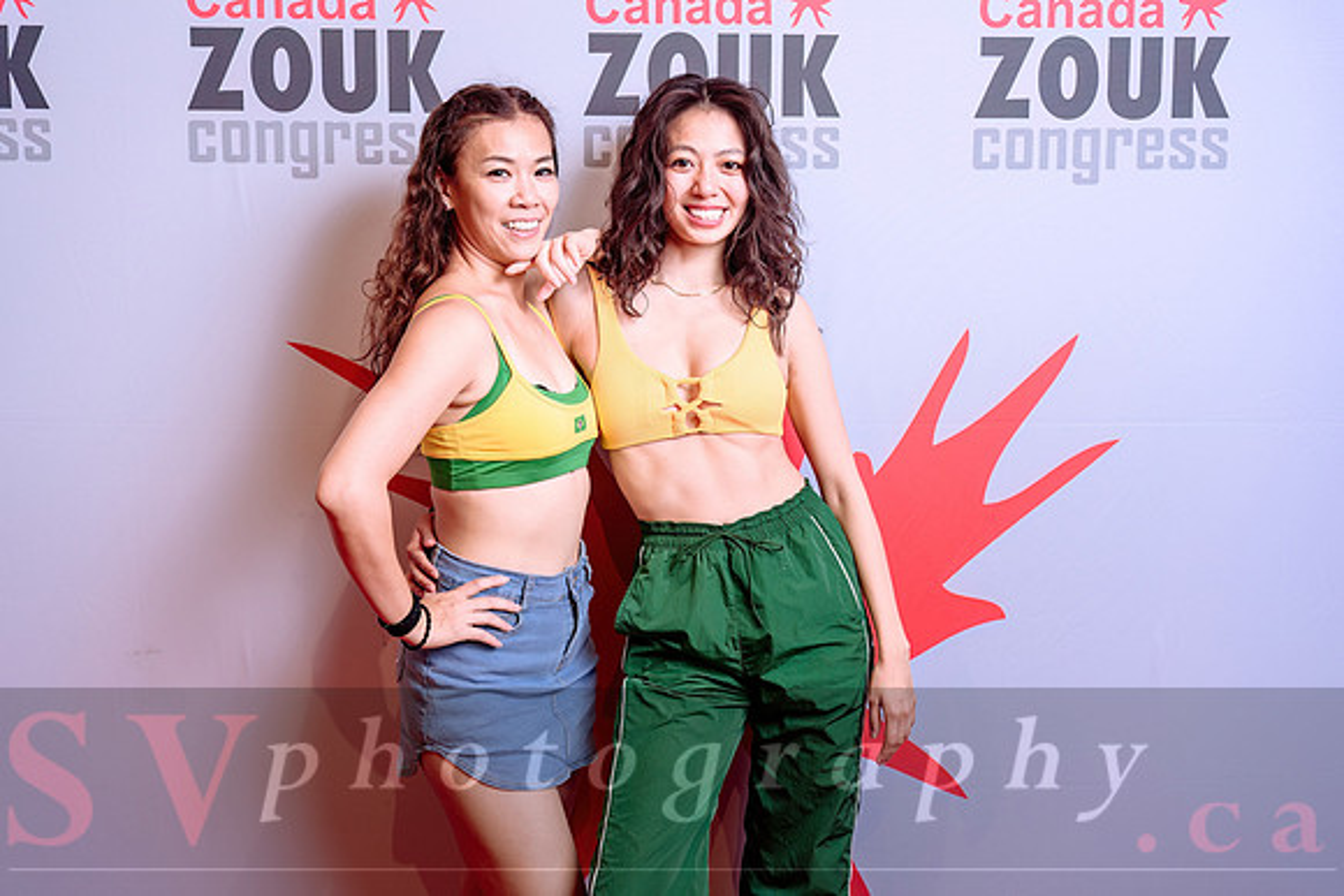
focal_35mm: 41
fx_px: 1543
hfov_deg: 47.1
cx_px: 684
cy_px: 448
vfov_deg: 32.4
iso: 100
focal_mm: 40
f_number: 4
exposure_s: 1/50
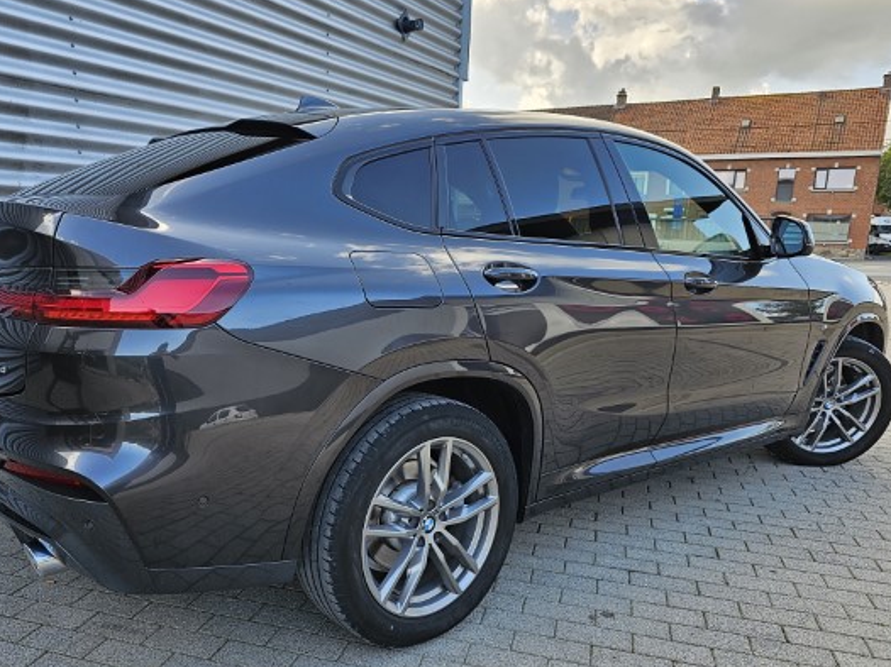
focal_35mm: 28
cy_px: 384
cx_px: 391
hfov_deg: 63.3
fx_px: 720
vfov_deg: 49.5
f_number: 1.7
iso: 20
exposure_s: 1/180
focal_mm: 6.3
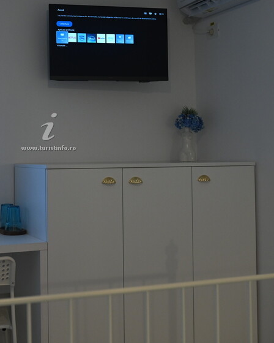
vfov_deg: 31.4
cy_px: 136
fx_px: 608
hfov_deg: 25.0
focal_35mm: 60
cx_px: 54
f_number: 2.8
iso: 1600
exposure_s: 1/400
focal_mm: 35
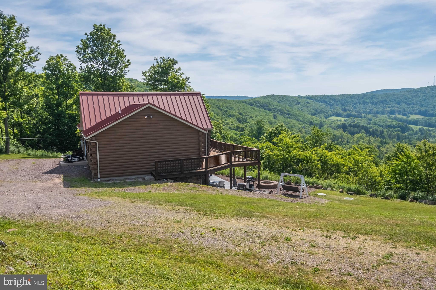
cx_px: 218
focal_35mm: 30
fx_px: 363
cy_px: 145
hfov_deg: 61.9
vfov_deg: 43.6
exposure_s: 1/500
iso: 320
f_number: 11
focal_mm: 20
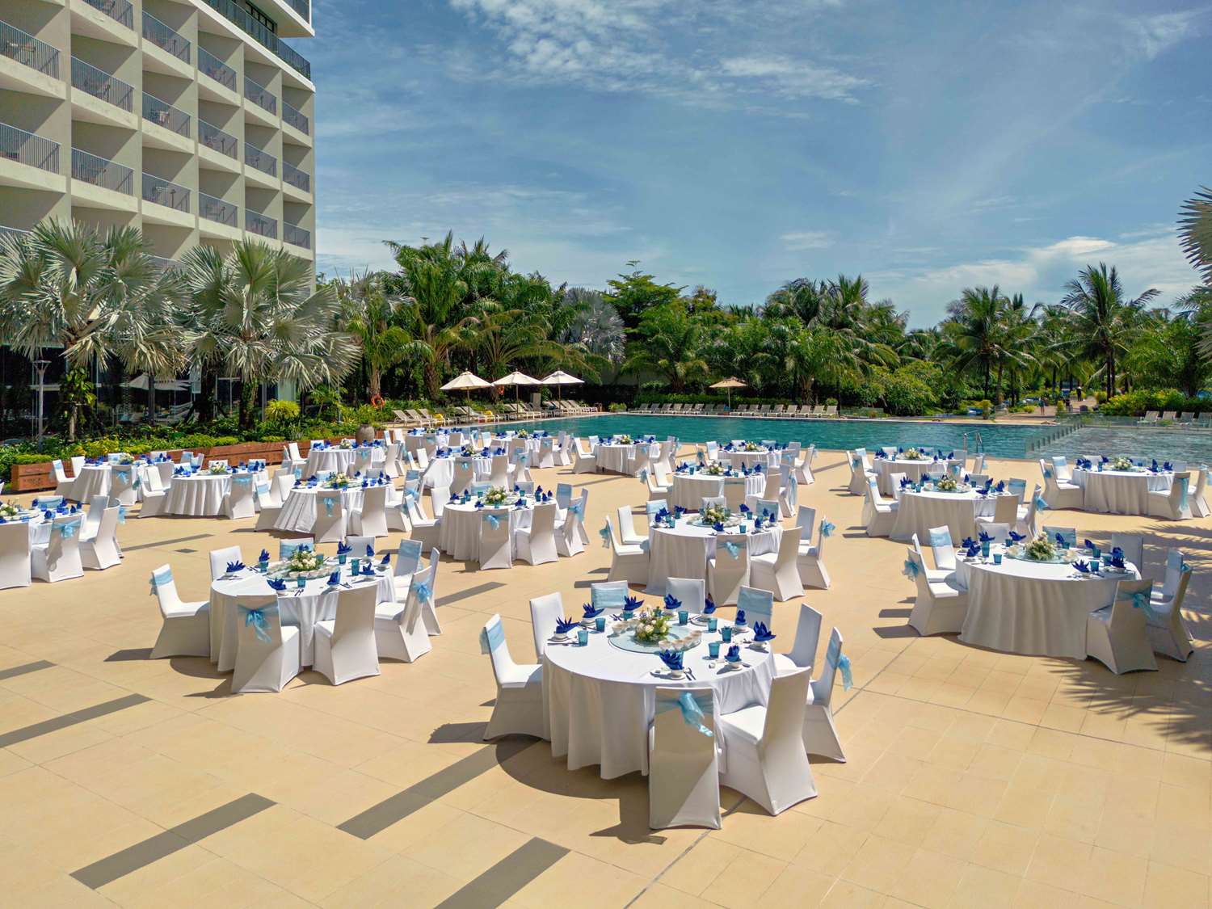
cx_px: 606
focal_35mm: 24
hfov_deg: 71.6
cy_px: 454
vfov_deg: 56.8
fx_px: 840
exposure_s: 1/5000
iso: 110
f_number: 1.7
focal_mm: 6.72
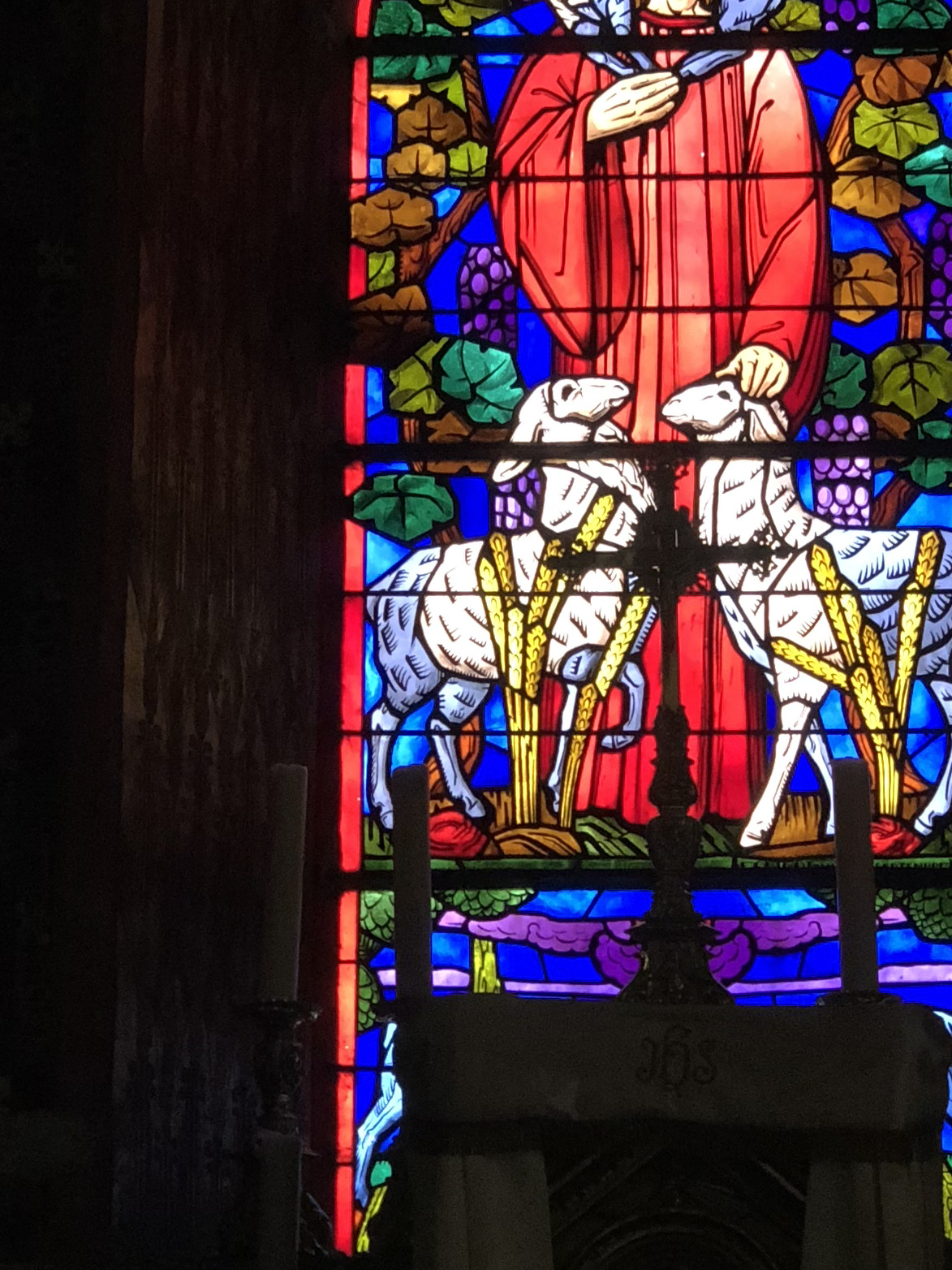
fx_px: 4877
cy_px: 594
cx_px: 692
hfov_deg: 11.1
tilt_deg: +15.2
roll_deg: +0.9
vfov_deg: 14.8
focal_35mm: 133
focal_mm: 6
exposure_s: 1/40
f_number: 2.4
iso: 100
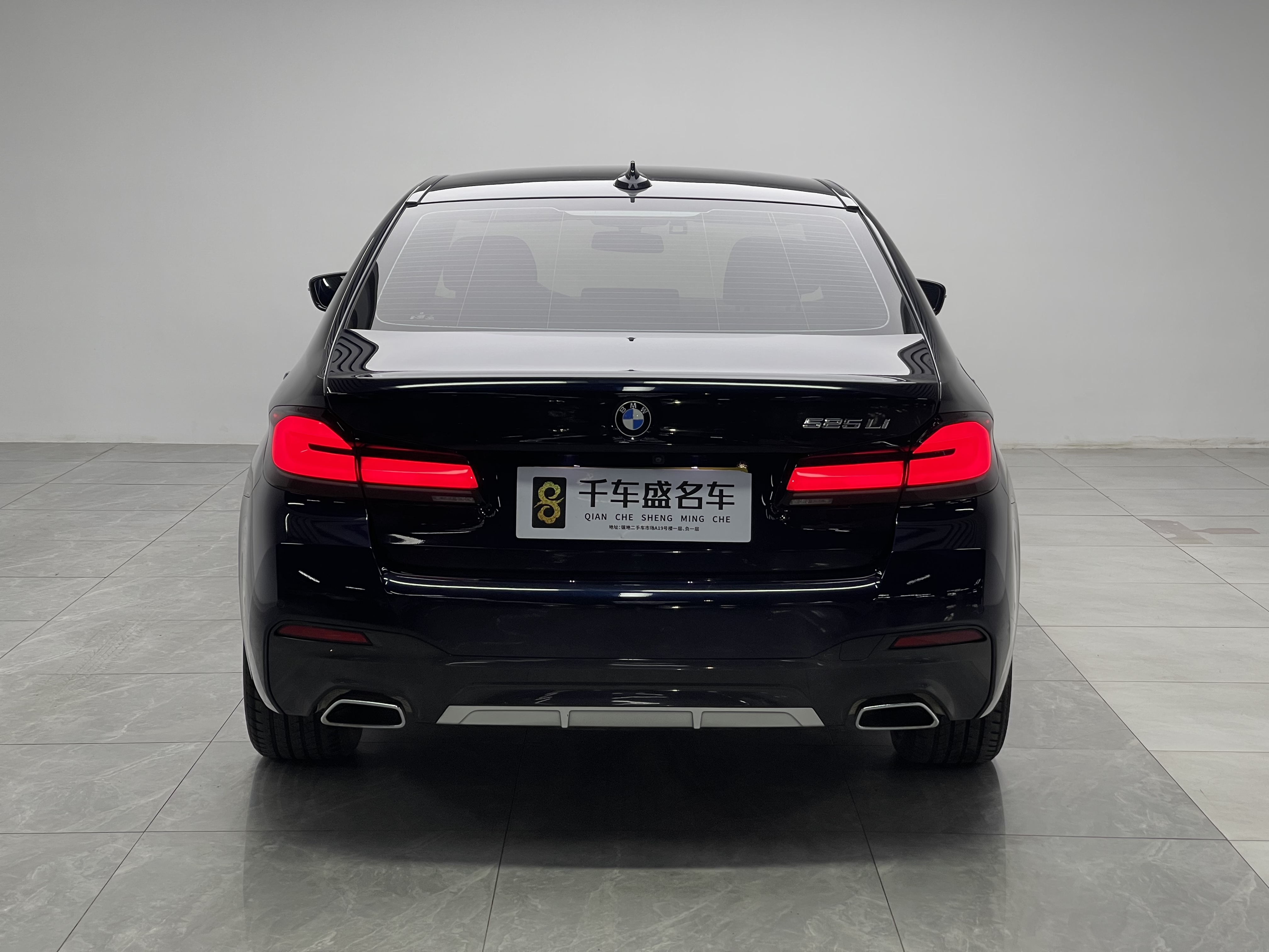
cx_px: 634
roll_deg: -0.3
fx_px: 2346
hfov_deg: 30.3
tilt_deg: -7.3
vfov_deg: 22.9
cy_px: 476
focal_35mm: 64
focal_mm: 7.5
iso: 40
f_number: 2.2
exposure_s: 1/101
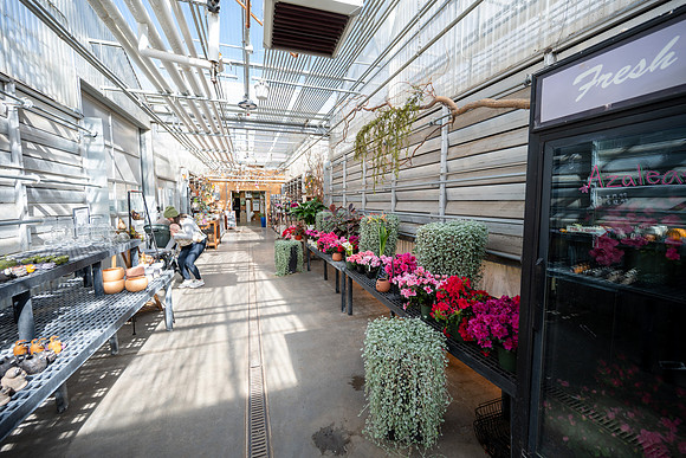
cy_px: 229
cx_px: 343
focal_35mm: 14
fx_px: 267
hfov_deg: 104.2
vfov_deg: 81.2
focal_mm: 14
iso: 100
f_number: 4
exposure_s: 1/160
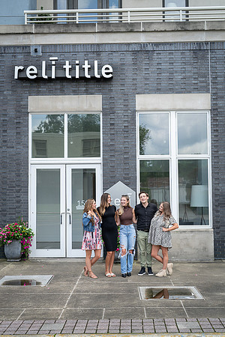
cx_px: 112
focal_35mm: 50
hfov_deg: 27.0
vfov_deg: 39.6
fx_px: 469
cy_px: 168
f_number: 4
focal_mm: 50
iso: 100
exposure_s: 1/160
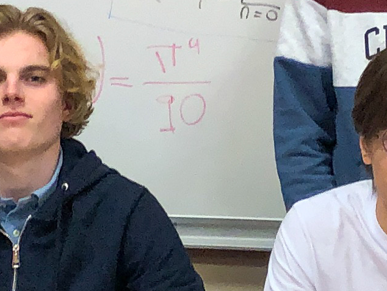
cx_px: 208
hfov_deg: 11.1
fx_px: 1991
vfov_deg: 8.3
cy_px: 134
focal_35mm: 178
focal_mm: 3.99
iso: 200
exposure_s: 1/85
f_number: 1.8
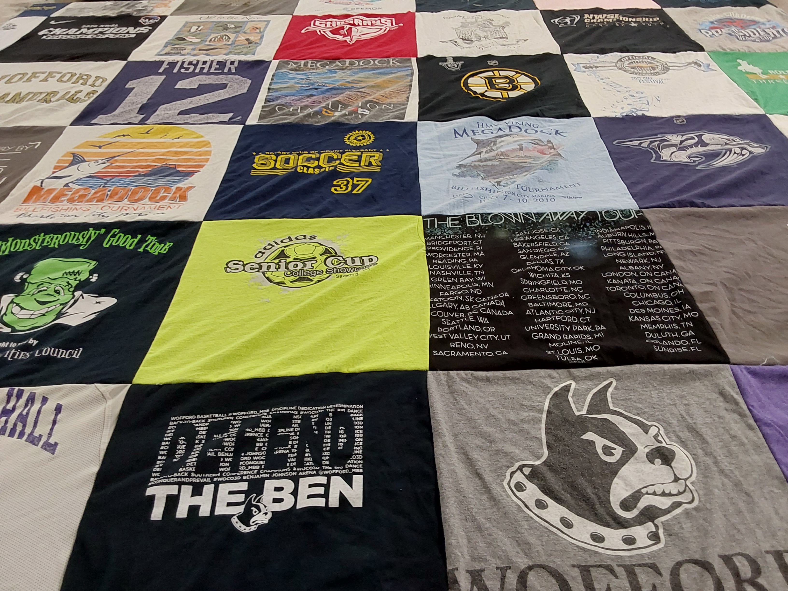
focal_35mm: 28
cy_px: 296
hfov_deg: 63.4
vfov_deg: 49.7
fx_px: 637
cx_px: 394
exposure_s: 1/60
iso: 100
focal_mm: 2.91
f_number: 1.9
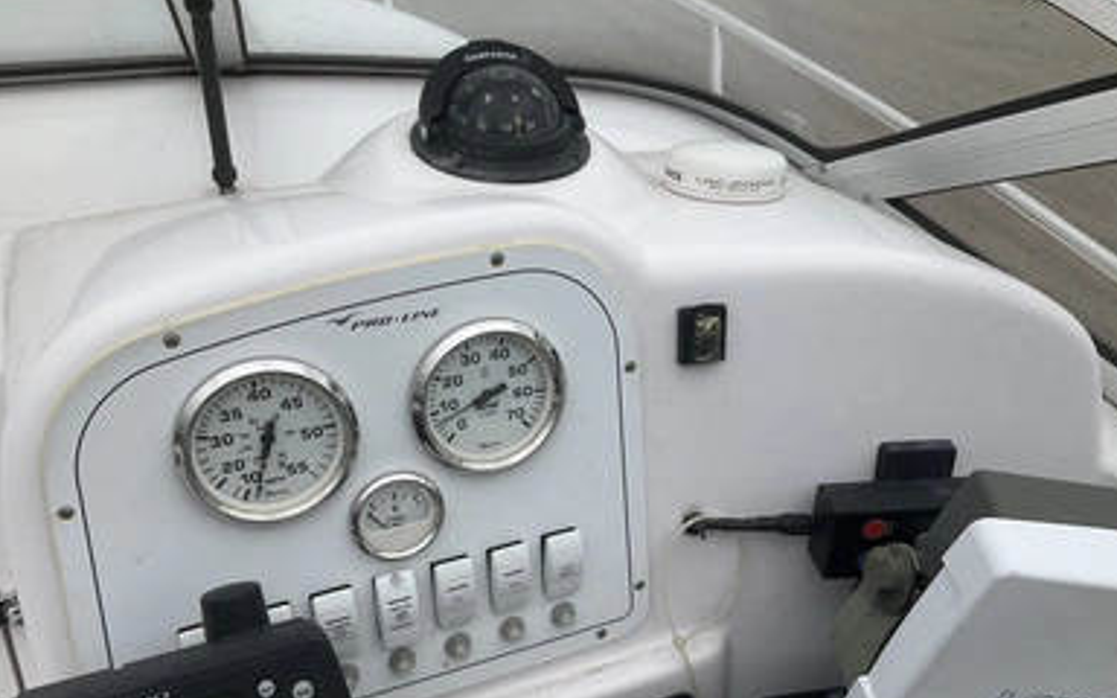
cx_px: 556
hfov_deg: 59.7
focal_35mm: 32
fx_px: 974
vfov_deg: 39.3
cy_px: 401
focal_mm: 3
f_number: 1.8
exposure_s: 1/1912
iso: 25
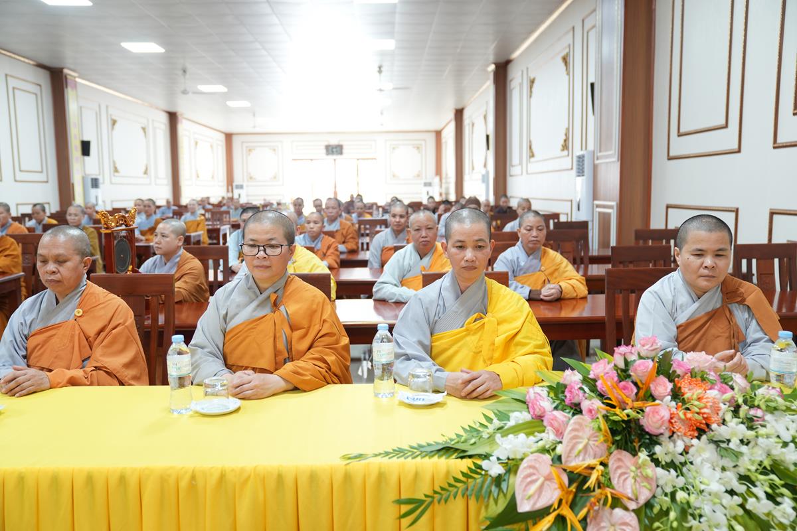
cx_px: 398
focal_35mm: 30
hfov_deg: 61.9
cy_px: 266
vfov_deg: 43.6
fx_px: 664
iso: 640
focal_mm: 30
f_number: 2.8
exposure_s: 1/30
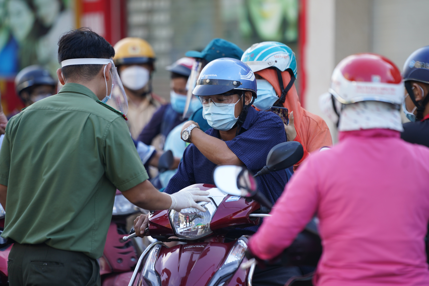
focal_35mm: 200
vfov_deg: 6.9
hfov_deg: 10.3
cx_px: 214
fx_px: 2383
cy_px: 143
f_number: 2.8
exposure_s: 1/250
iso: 125
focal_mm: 200
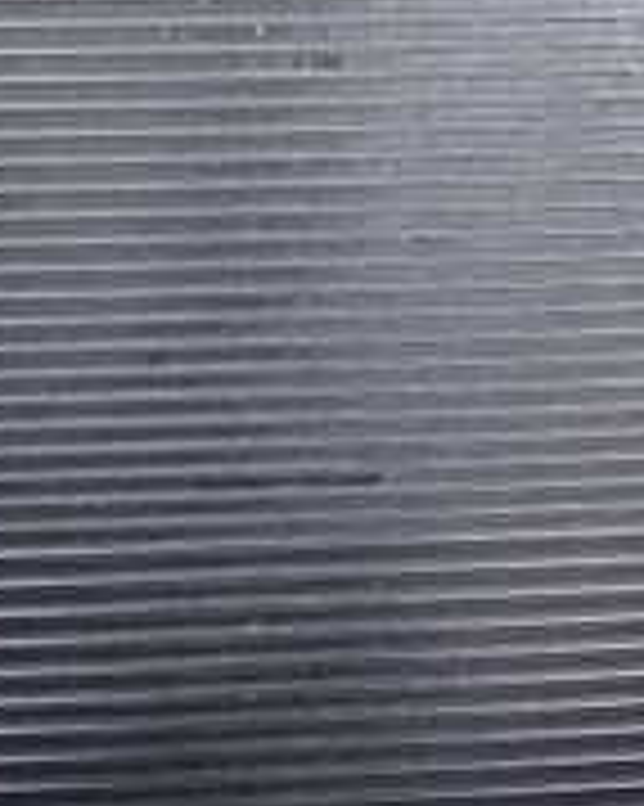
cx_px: 491
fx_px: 2337
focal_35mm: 98
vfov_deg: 19.2
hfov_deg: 15.6
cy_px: 81
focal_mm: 5.4
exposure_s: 1/60
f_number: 2.3
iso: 160
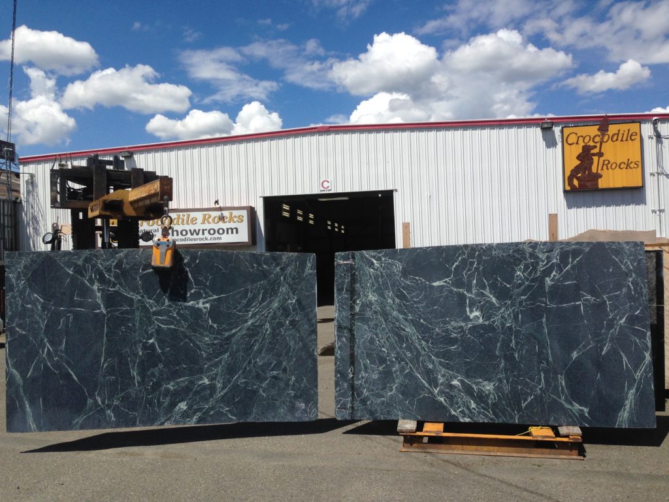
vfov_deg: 42.9
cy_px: 251
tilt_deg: +1.1
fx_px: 638
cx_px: 334
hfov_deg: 55.4
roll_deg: +1.4
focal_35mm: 33
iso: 50
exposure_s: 1/2857
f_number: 2.4
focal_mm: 4.12
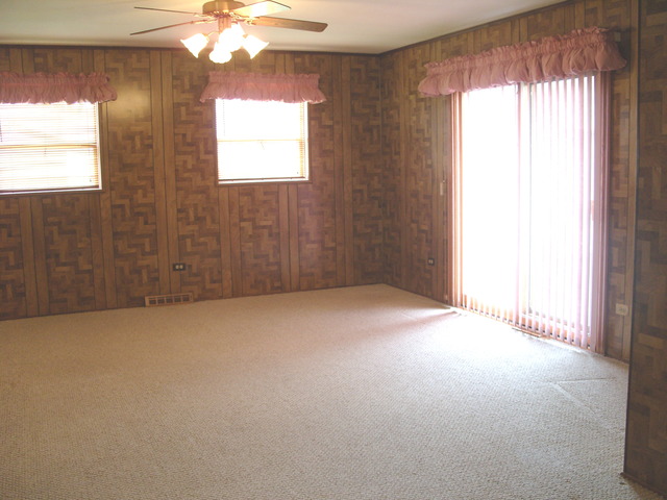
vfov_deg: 37.7
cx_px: 334
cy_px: 250
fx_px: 732
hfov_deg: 49.0
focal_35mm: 38
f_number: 2.8
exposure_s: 1/40
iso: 160
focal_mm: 7.8
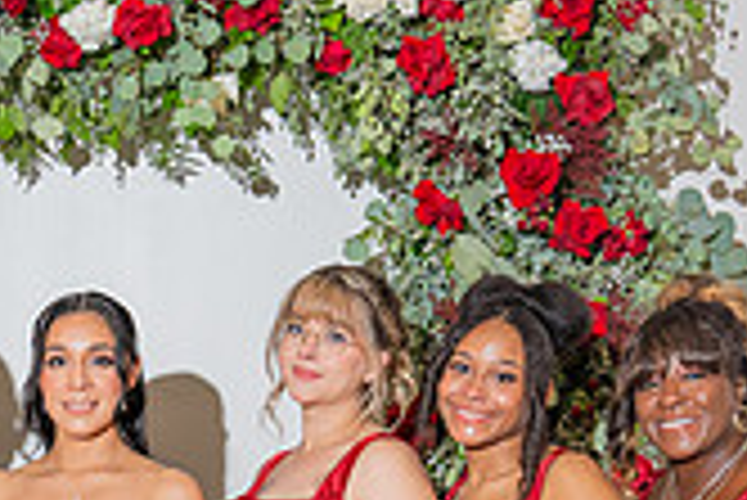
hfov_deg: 17.8
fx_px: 2326
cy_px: 705
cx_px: -4
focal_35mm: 112
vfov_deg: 11.8
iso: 800
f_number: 4
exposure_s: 1/200
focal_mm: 32
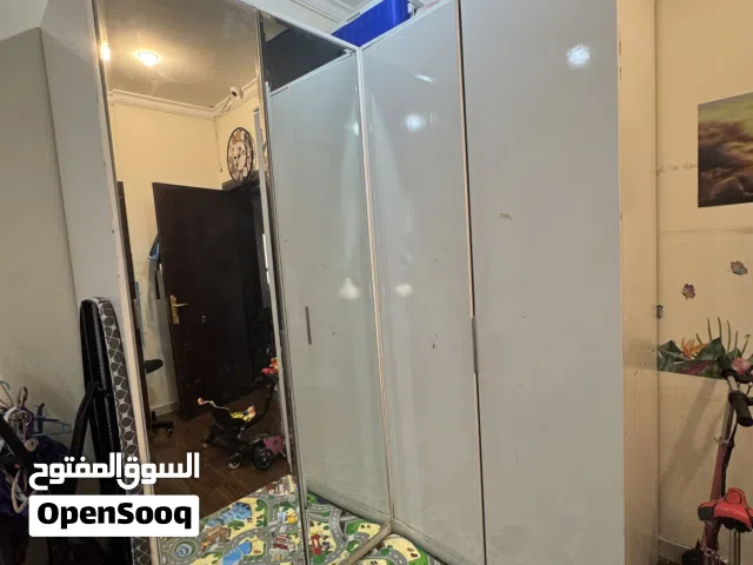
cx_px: 376
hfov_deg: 102.1
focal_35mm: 14
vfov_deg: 85.7
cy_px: 282
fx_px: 305
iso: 250
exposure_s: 1/100
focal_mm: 2.22
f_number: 2.2
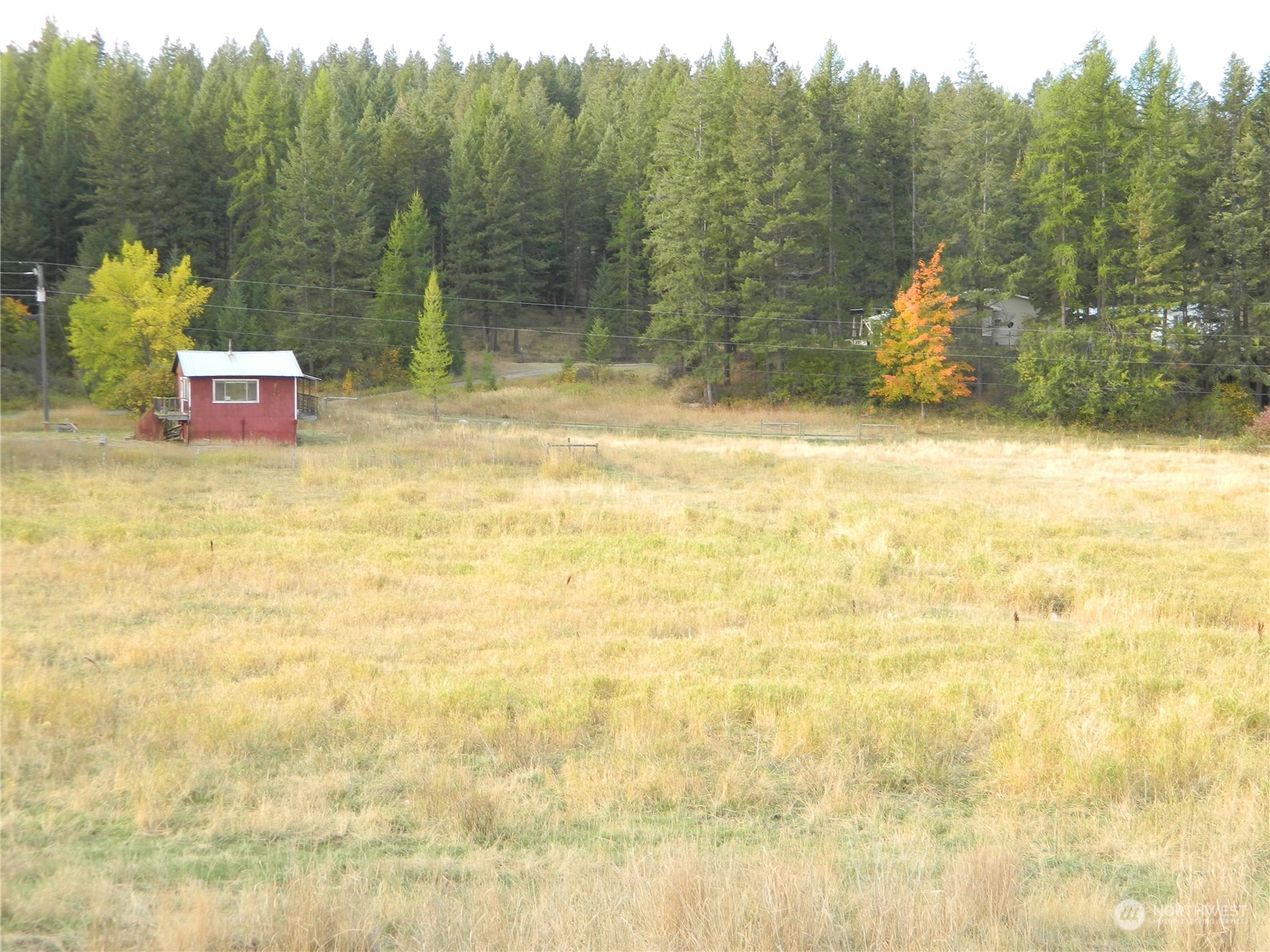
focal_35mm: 57
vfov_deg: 25.7
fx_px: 2091
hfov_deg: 33.8
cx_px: 635
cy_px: 476
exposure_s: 1/80
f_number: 3.8
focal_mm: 10.2
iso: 80
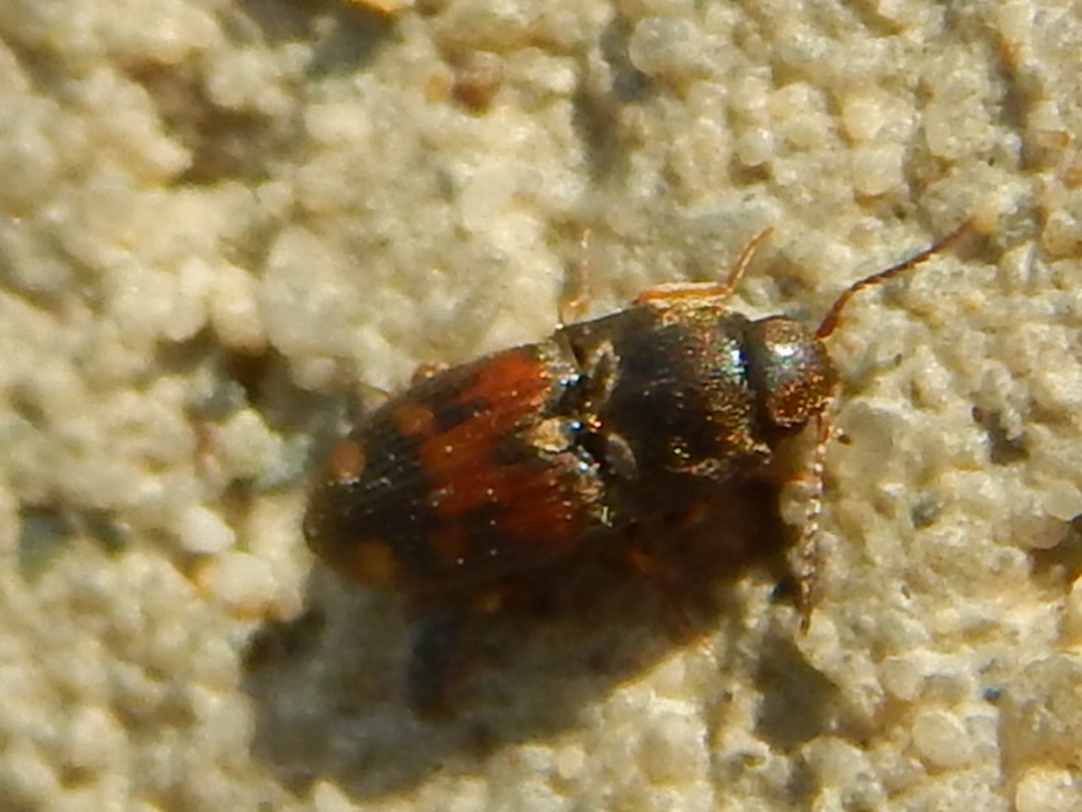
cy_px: 406
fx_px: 1688
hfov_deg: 35.5
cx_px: 541
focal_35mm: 54
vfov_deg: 27.0
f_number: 3.8
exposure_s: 1/1250
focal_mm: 9.7
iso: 125
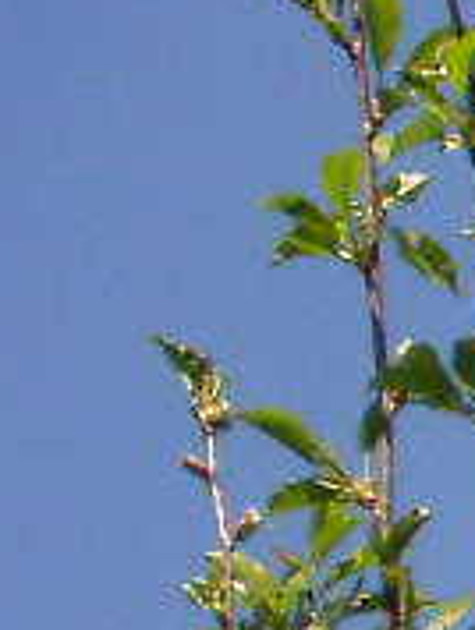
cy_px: 1005
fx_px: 5895
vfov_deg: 6.0
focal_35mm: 323
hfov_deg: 4.2
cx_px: 2003
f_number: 3.5
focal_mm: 6.3
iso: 100
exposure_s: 1/800
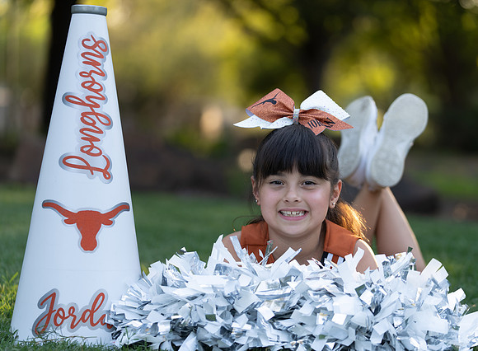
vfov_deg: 11.7
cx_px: 277
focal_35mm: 125
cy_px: 185
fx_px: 1719
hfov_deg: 15.8
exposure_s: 1/320
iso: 200
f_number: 2.8
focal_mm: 107
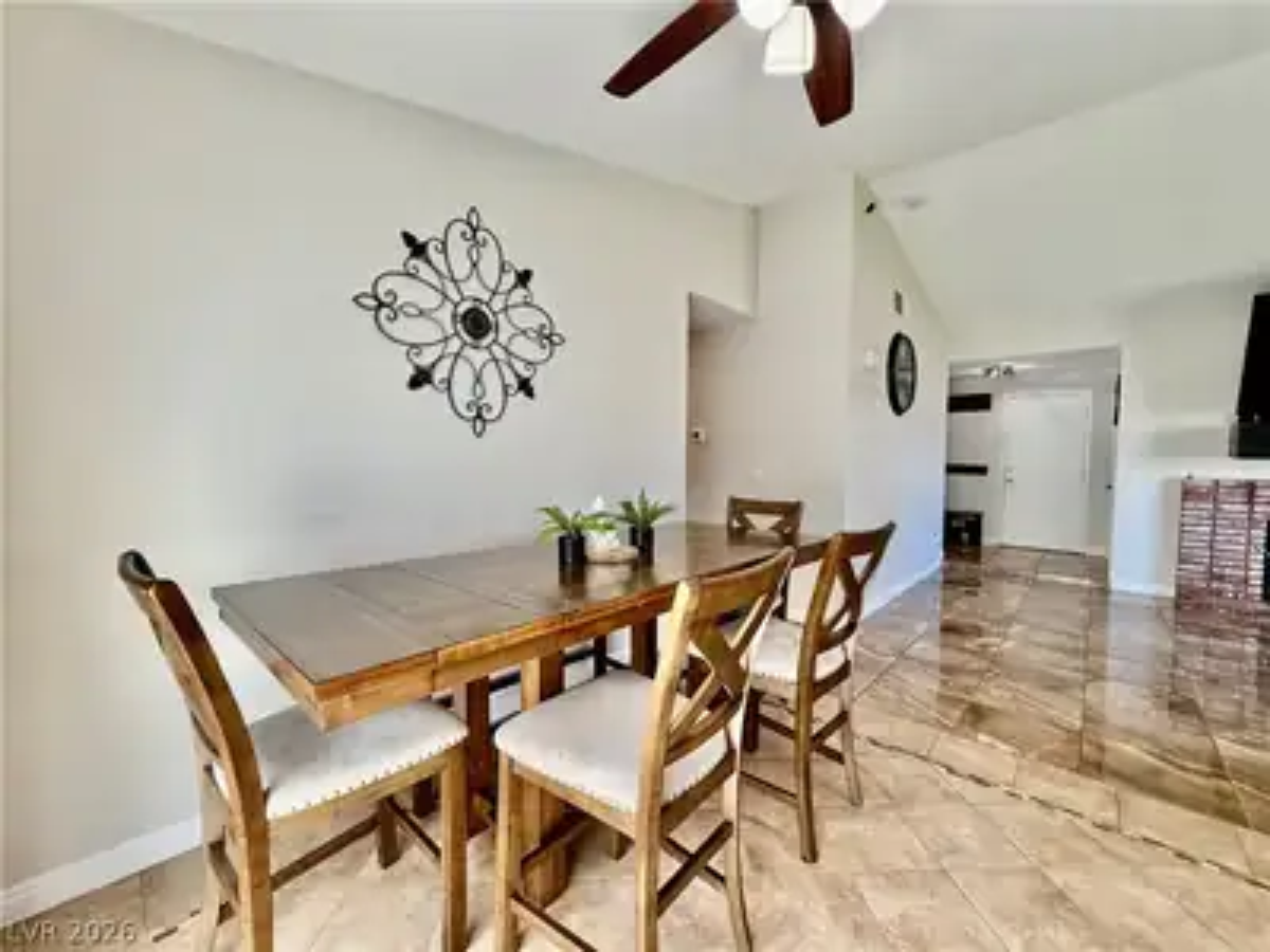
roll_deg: -0.3
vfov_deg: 85.7
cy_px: 476
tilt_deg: -1.6
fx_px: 514
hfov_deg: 102.1
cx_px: 635
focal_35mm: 14
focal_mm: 2.22
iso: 100
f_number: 2.2
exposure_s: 1/120
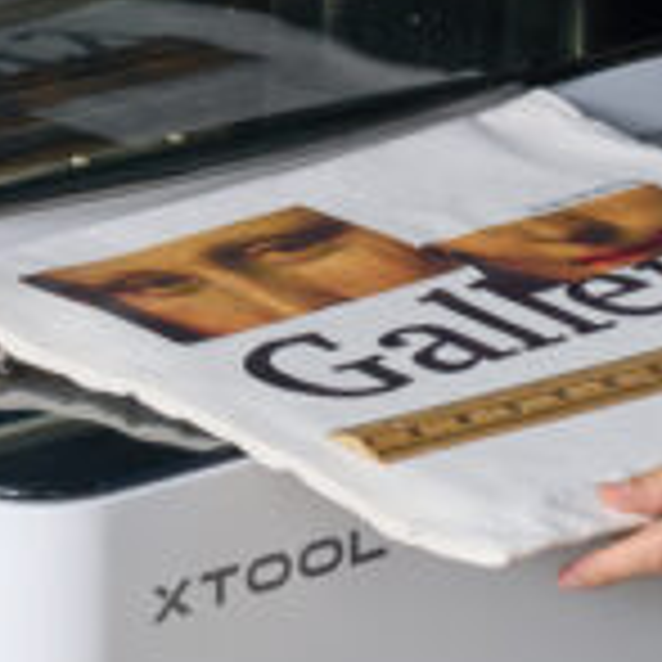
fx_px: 6707
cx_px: 198
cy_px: -243
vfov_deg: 5.6
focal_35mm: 310
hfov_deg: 5.6
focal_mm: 70
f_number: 4.5
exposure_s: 1/15
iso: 100
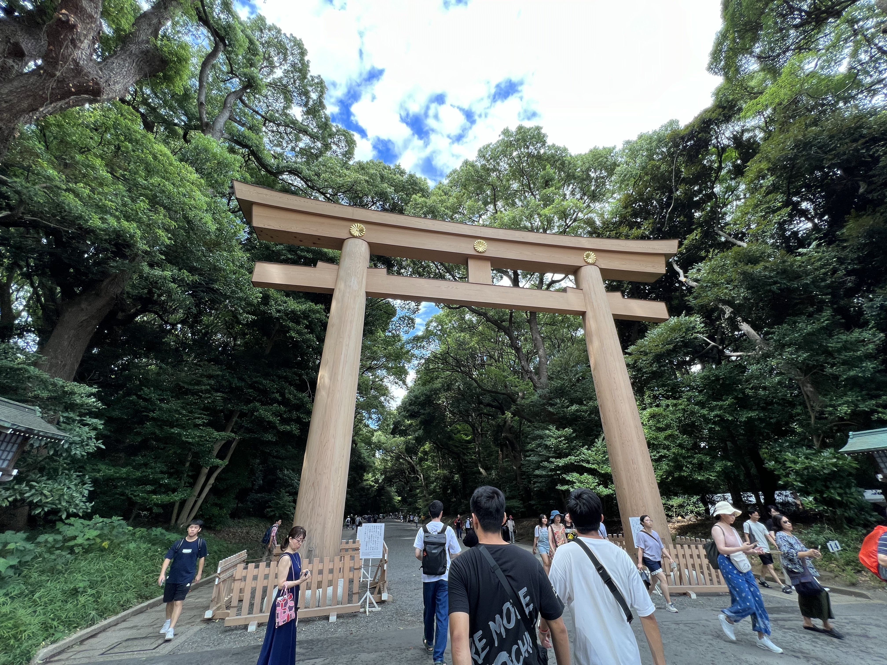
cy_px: 332
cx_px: 444
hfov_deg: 106.2
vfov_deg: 89.9
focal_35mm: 13
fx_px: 333
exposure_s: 1/211
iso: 32
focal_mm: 1.57
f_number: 1.8
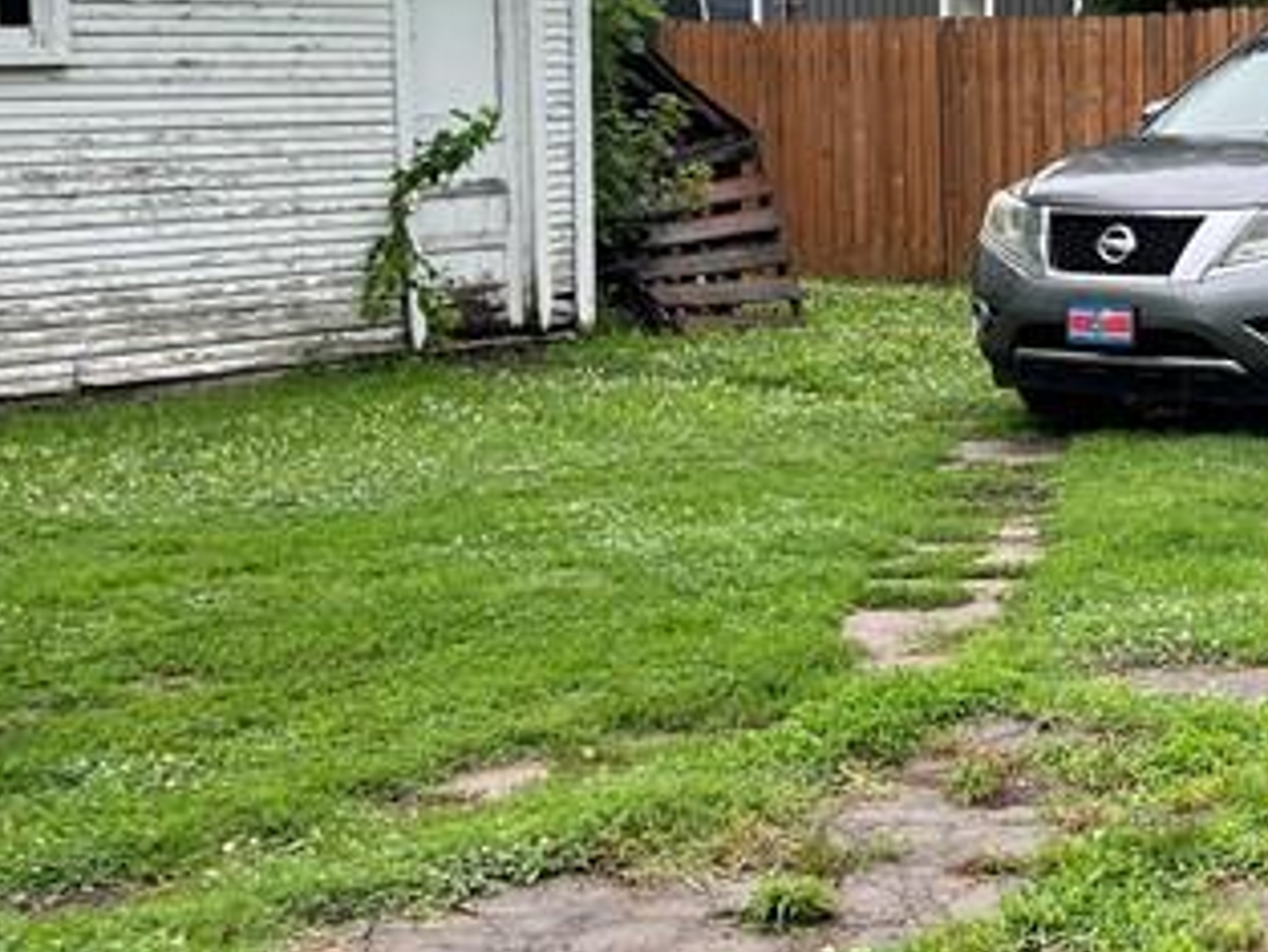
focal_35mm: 85
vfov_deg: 17.3
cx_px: 1001
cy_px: 275
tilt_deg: -3.6
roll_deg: +0.3
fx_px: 3115
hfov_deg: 22.7
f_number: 1.5
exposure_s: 1/125
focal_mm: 5.7
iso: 32
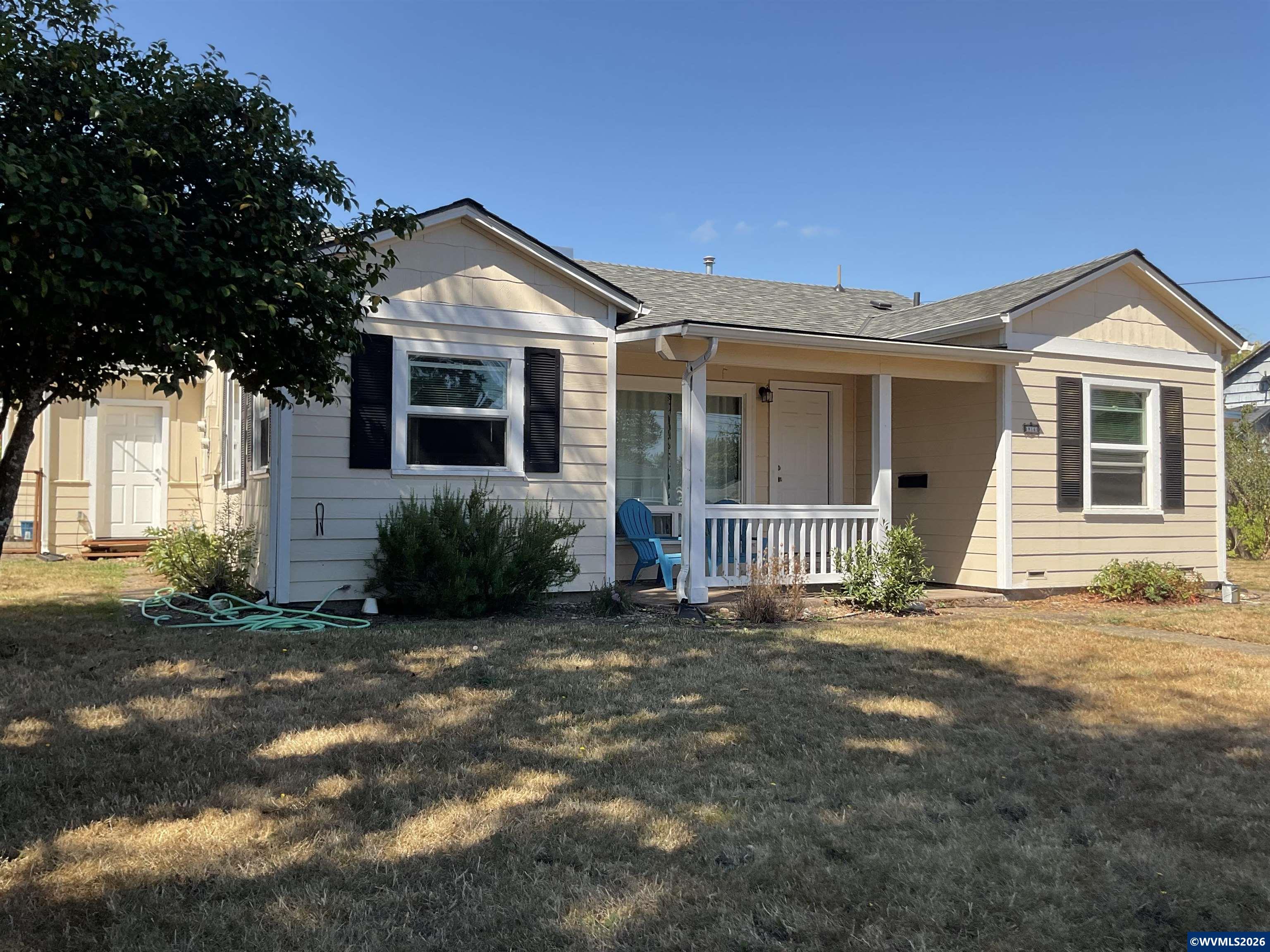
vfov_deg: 48.2
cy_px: 476
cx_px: 635
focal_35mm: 29
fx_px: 1064
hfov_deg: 61.7
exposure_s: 1/997
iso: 16
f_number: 1.8
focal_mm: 3
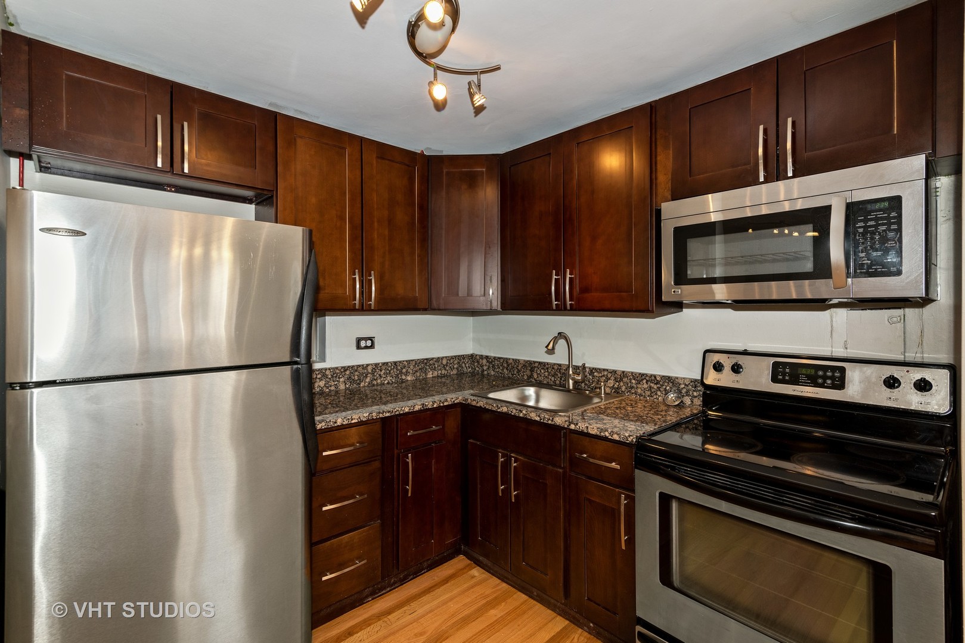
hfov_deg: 96.7
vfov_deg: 73.8
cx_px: 482
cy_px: 322
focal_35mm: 16
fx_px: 429
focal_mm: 16
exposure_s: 1/20
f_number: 5.6
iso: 200
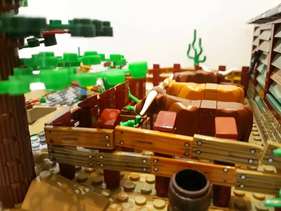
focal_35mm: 27
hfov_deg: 65.3
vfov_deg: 51.4
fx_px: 219
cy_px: 106
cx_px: 140
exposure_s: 1/10
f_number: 1.7
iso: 250
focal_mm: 3.71
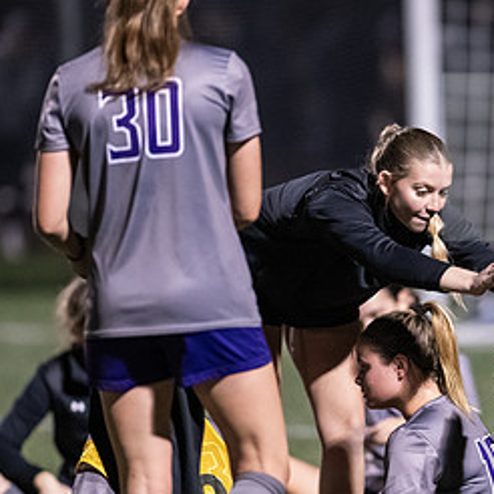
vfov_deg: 2.9
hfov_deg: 2.9
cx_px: 382
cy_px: 316
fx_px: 9720
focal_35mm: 602
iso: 8000
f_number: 2.8
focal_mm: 300
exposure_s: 1/800
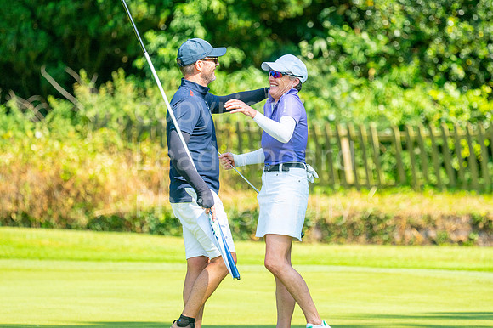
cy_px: 164
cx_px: 246
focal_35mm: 450
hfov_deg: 4.6
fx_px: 6159
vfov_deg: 3.1
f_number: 4.5
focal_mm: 300
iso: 200
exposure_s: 1/2000
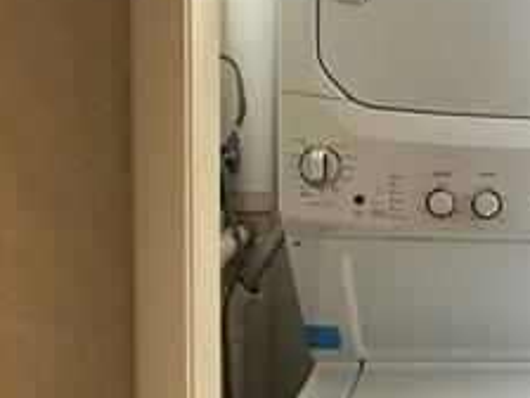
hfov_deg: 26.4
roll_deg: -2.8
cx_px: 660
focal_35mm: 64
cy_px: 192
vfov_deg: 22.9
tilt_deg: -7.3
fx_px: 980
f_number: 2.2
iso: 400
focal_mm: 2.22
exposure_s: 1/60
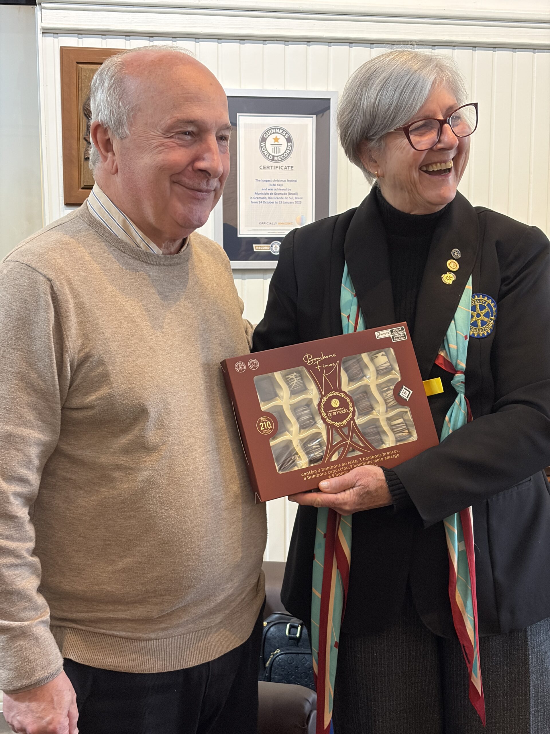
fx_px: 1102
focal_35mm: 52
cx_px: 275
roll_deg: -0.2
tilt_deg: -7.3
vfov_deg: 36.8
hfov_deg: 28.0
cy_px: 367
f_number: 1.6
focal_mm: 5.96
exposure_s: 1/40
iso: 250
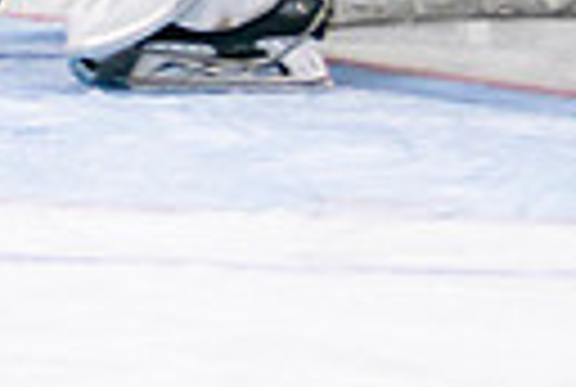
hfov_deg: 2.6
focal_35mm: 779
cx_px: -356
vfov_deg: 1.8
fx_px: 12493
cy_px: -296
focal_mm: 105
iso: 640
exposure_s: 1/640
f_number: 2.8
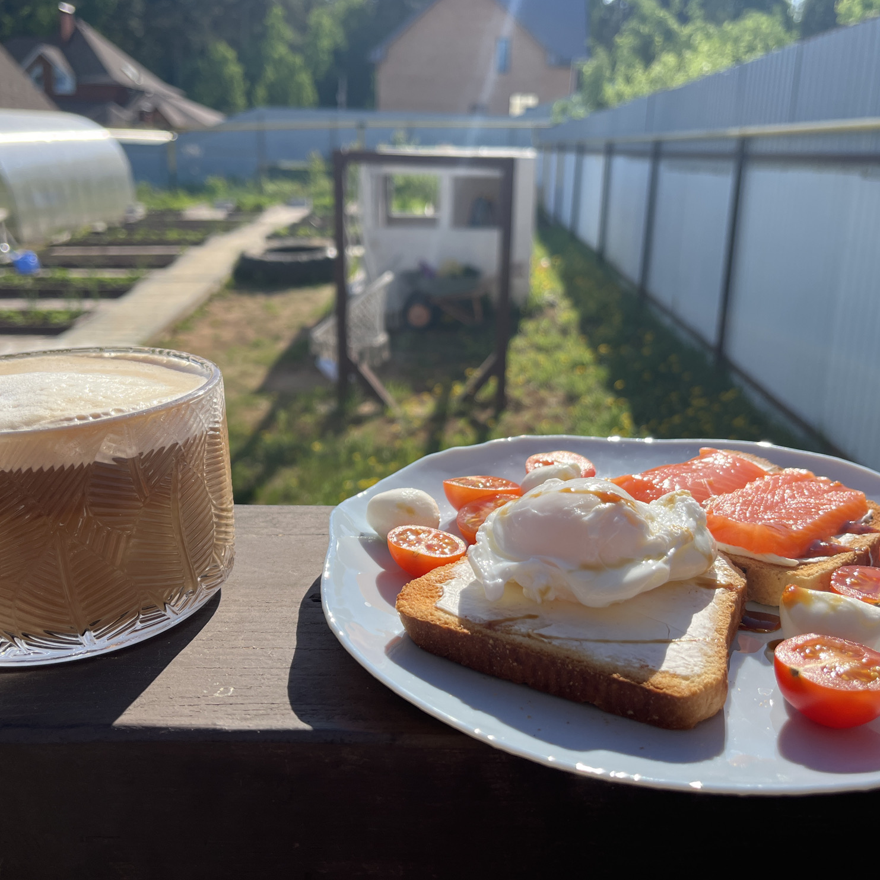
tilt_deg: -17.9
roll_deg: -2.1
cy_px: 436
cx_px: 451
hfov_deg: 52.5
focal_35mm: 31
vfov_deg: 52.5
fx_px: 892
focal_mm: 5.1
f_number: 1.6
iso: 50
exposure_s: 1/3413
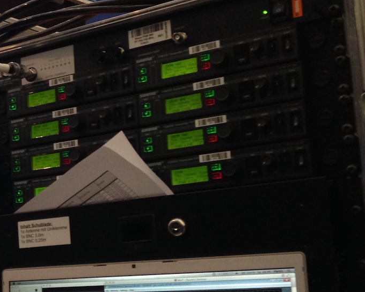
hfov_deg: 19.3
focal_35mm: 91
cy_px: 179
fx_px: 983
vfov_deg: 16.9
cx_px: -116
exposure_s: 1/20
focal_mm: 4.12
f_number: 2.4
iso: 125
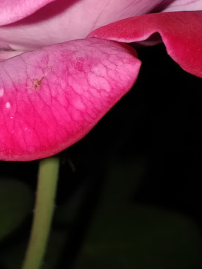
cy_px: 101
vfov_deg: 21.7
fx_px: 701
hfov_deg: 16.3
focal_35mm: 90
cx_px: 56
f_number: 1.7
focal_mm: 4.1
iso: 100
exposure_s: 1/140
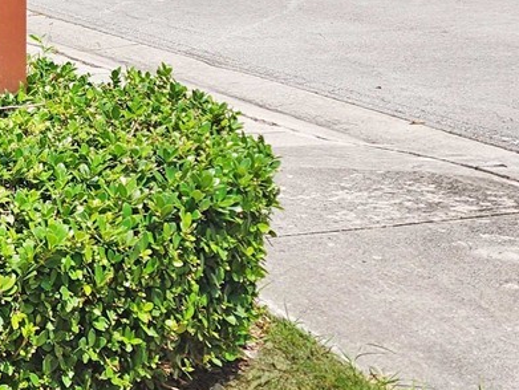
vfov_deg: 15.2
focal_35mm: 94
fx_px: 1411
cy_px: -82
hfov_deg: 18.8
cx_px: -224
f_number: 1.8
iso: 12
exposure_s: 1/976
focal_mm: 6.4
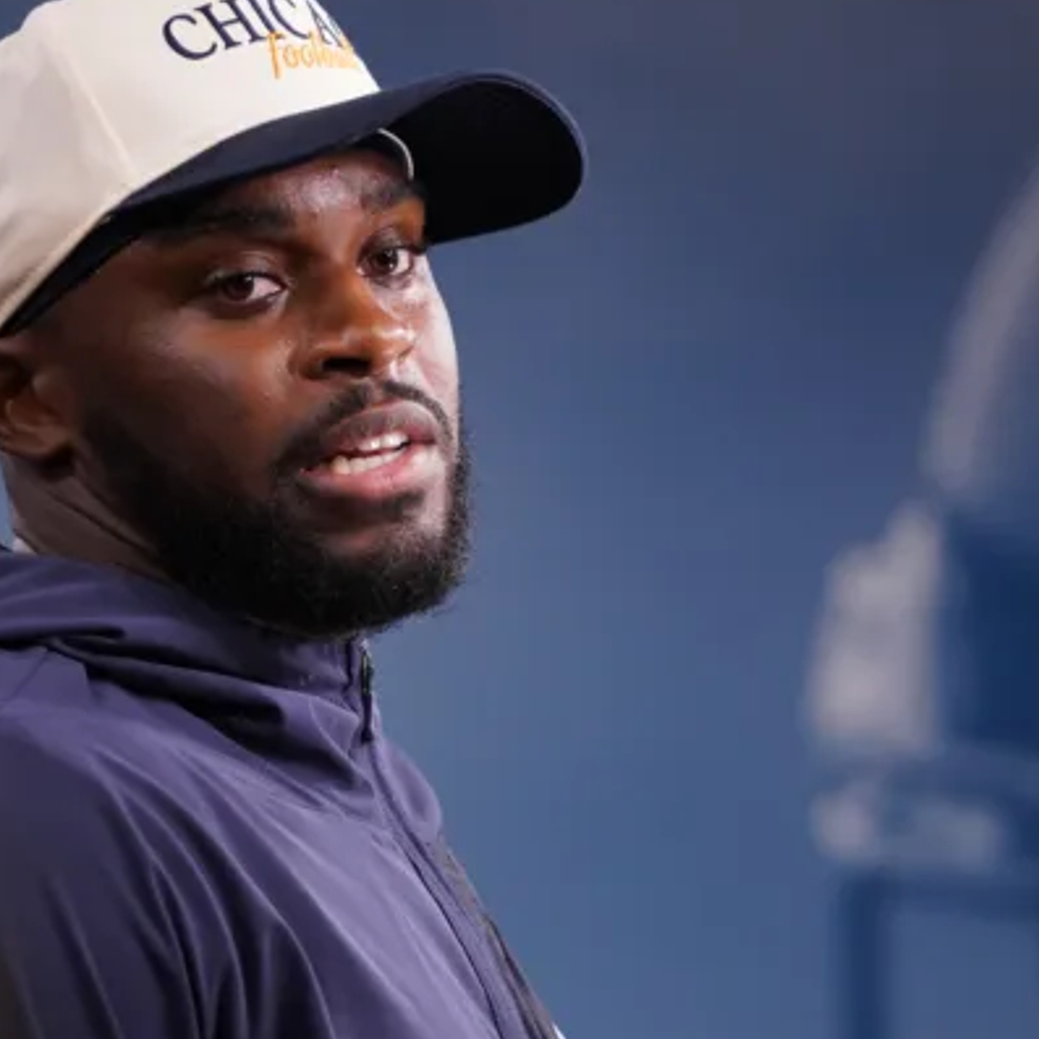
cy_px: 450
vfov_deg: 5.5
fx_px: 10901
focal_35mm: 321
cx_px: 840
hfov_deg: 5.5
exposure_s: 1/320
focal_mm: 200
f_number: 4
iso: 6400
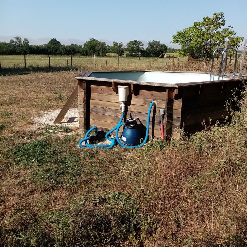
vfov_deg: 52.5
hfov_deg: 52.5
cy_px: 112
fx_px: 250
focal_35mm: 31
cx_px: 125
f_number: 1.8
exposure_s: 1/1727
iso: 104
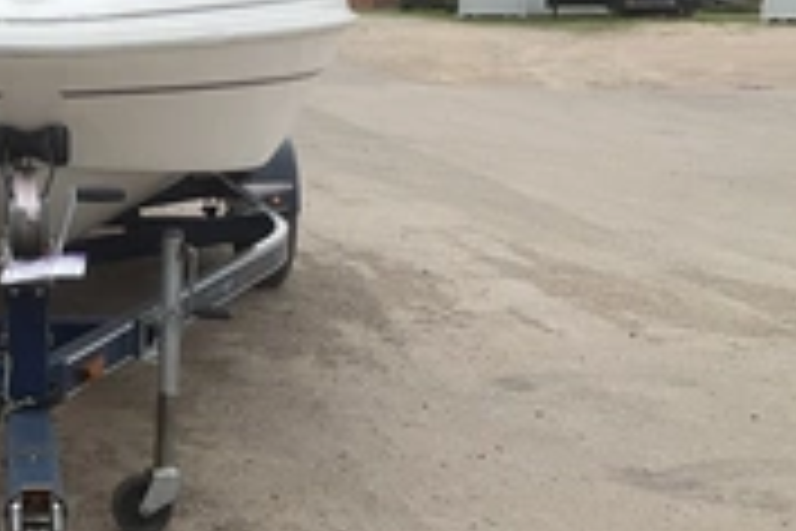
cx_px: 13
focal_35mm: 68
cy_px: 270
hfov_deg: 28.0
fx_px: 1503
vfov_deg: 20.0
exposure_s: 1/1195
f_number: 1.8
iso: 25
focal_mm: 3
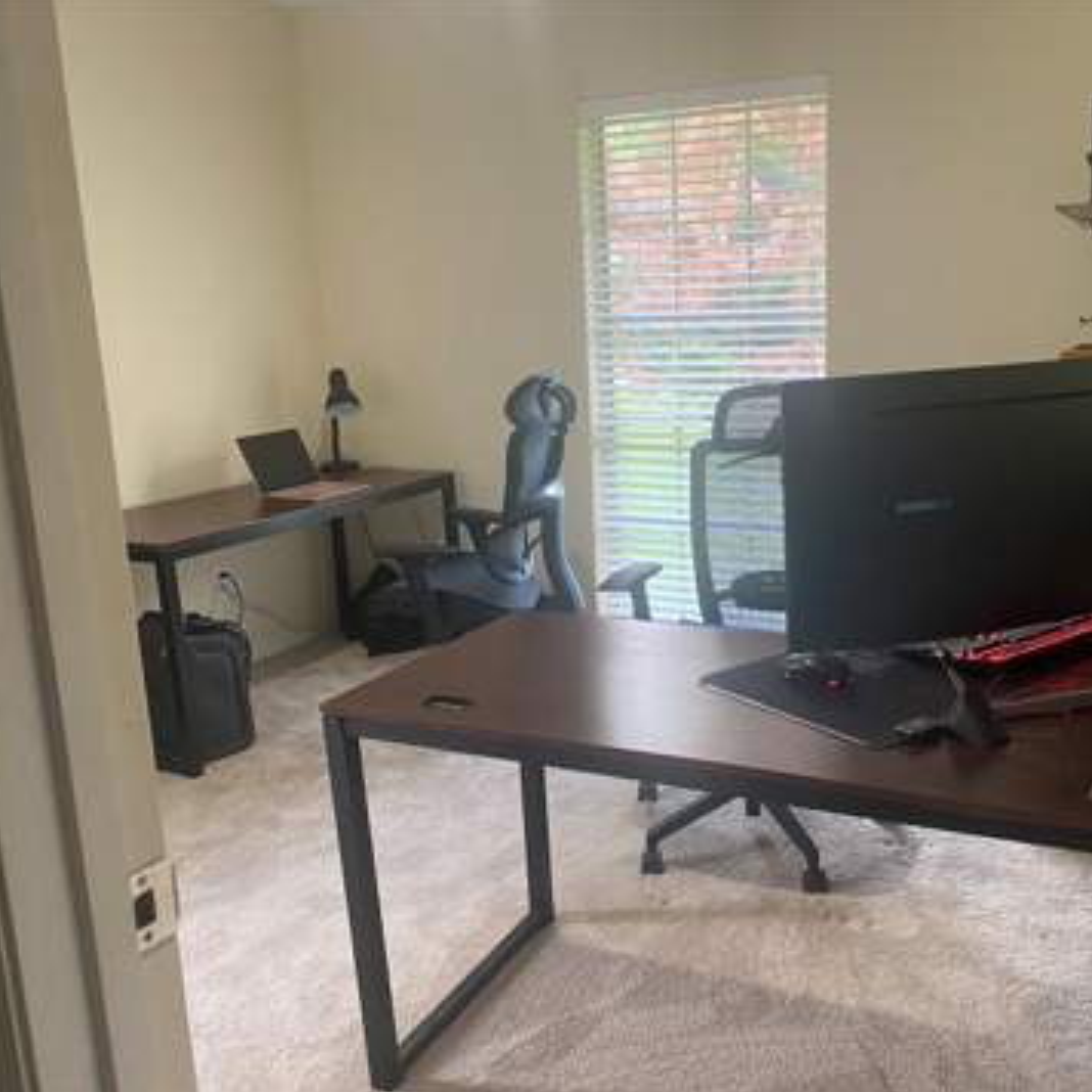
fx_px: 1106
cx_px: 663
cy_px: 546
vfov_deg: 52.5
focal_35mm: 31
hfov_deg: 52.1
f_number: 1.8
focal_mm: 4.25
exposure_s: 1/60
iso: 200
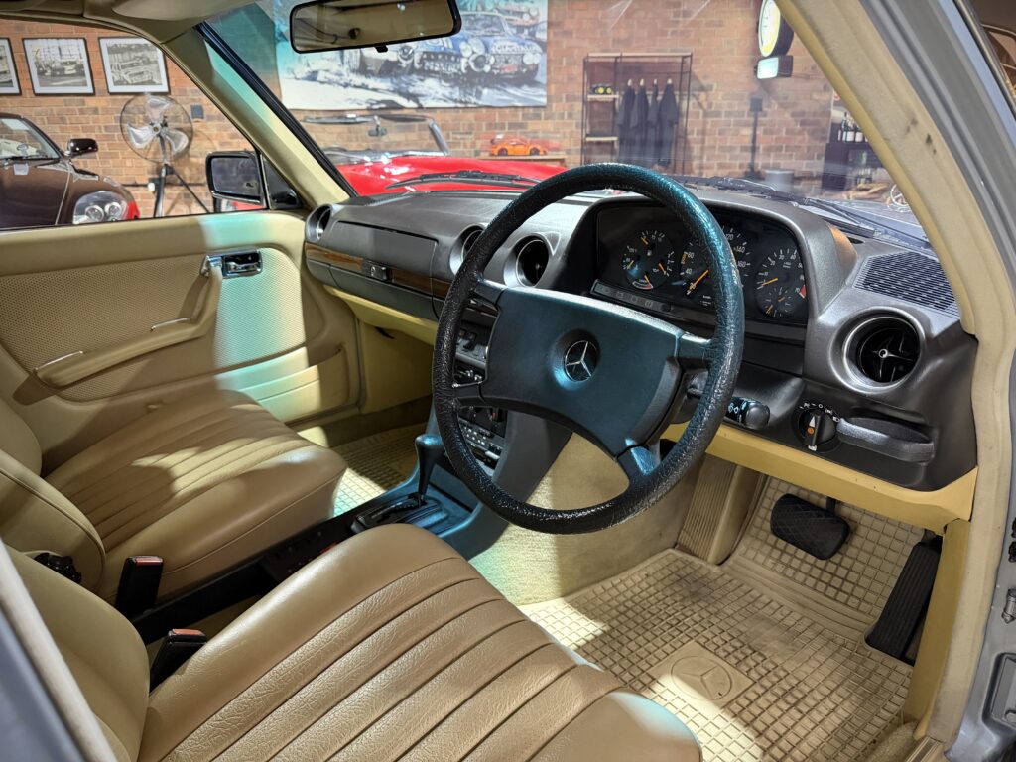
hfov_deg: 71.6
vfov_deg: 56.8
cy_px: 381
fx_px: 704
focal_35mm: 24
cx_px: 508
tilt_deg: -20.3
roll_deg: +0.5
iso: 640
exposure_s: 1/33
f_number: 1.78
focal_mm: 6.76
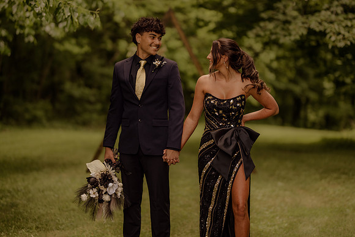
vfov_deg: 15.5
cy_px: 118
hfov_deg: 23.0
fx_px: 871
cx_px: 178
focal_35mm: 88
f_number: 1.4
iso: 400
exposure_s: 1/2000
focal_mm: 85
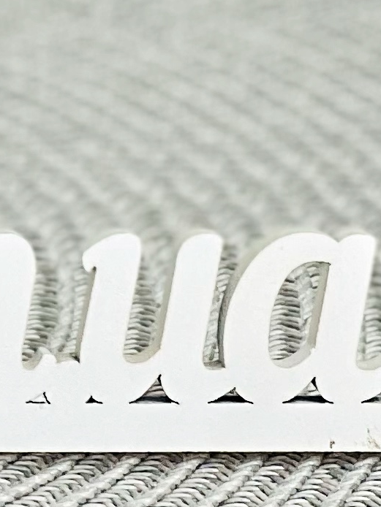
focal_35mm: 302
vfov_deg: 6.2
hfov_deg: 4.8
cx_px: -478
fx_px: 4429
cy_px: -755
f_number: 2
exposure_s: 1/174
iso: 20
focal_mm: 6
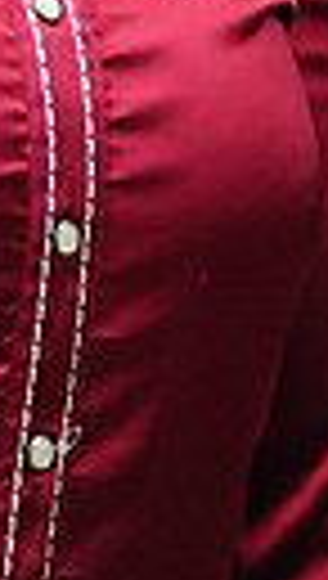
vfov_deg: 4.3
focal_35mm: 493
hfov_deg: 2.5
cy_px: -670
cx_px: -213
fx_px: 7588
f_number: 4
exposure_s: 1/125
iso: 1250
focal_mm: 70
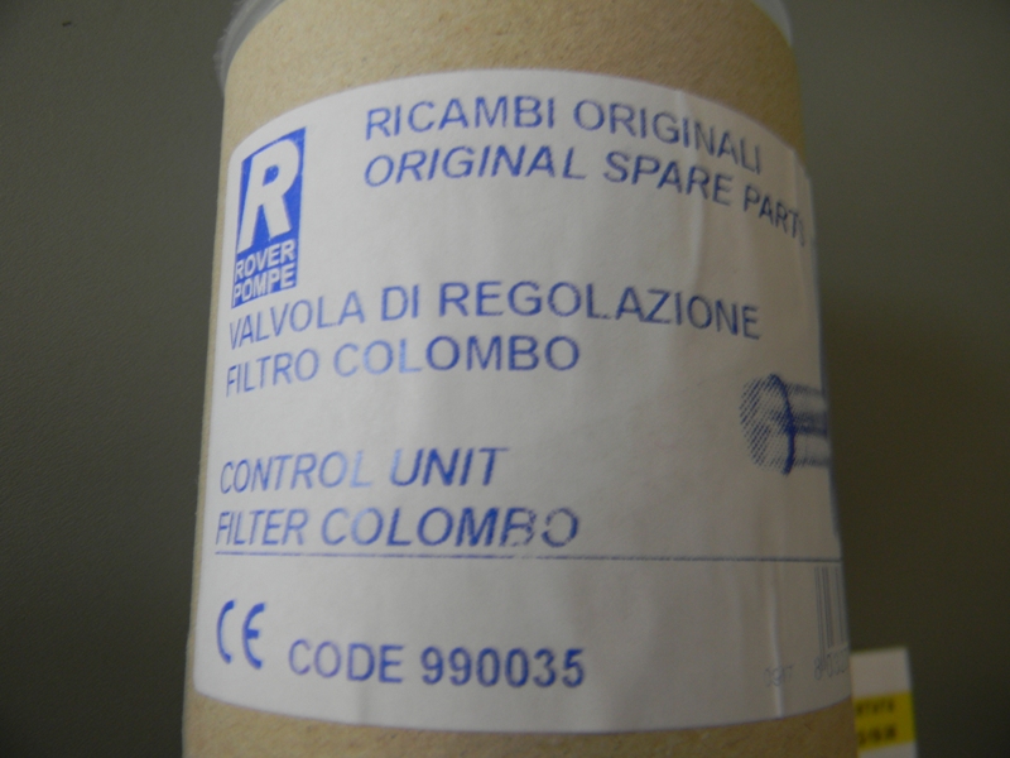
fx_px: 817
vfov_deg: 49.7
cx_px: 505
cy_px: 379
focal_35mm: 28
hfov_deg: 63.4
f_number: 3.5
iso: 92
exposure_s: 1/30
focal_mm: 5
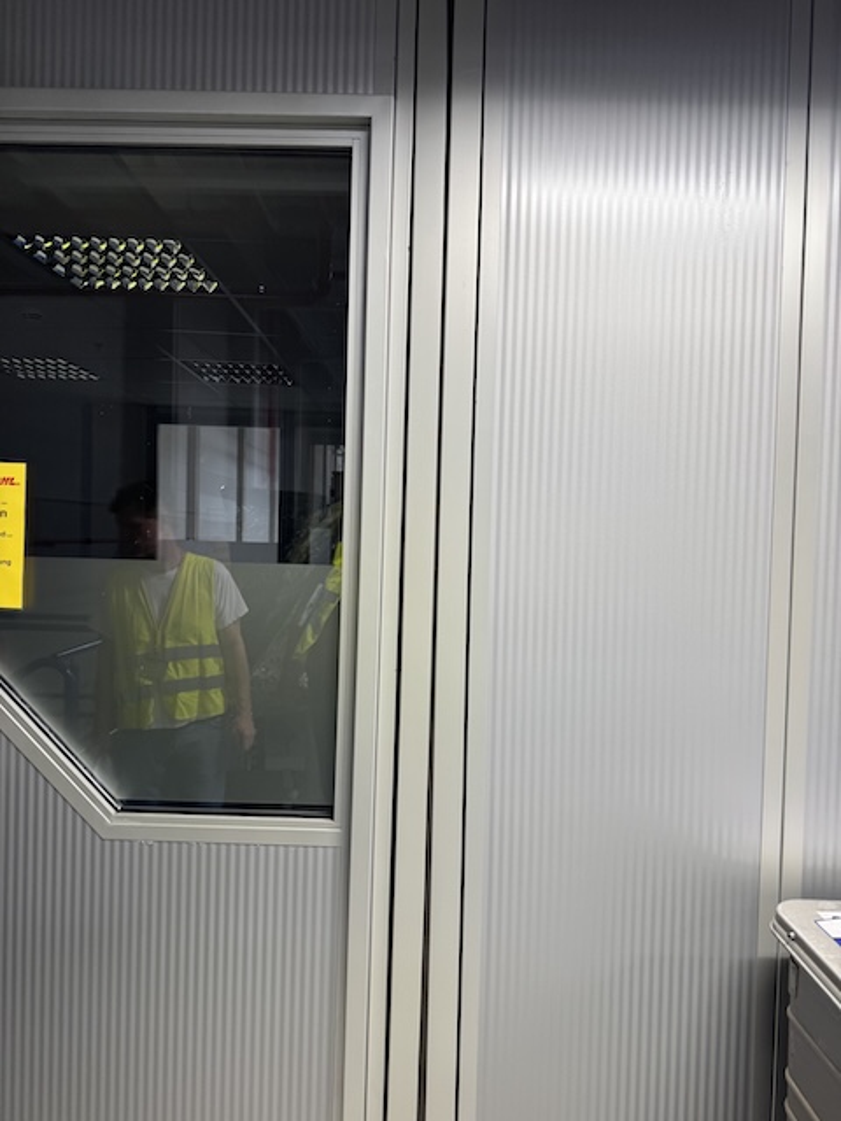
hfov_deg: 56.8
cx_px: 420
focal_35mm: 24
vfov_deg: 71.6
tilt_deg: +0.3
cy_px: 560
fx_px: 777
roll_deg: +0.1
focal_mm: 6.76
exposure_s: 1/100
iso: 100
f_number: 1.78
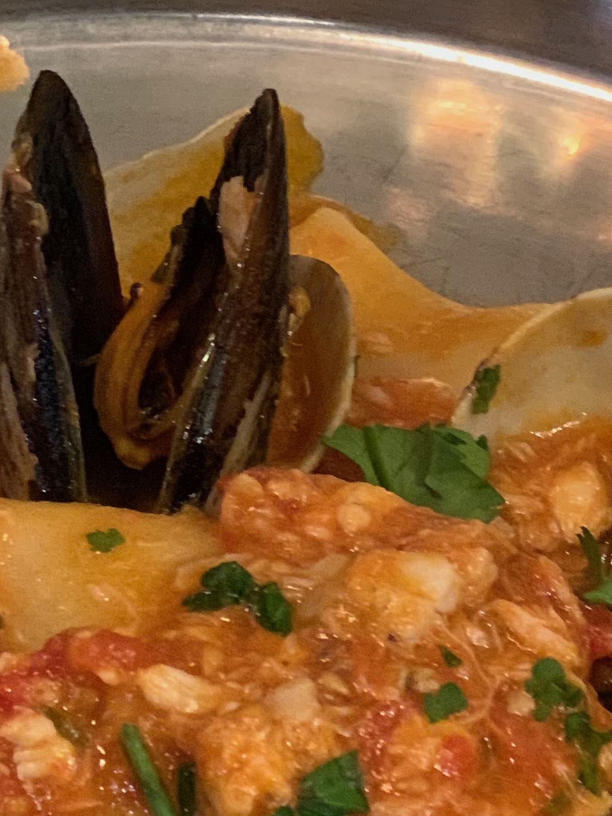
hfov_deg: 9.9
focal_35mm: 149
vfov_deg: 12.8
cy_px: 1082
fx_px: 3513
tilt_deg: -57.6
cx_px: 185
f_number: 2.4
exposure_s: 1/40
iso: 400
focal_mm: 6
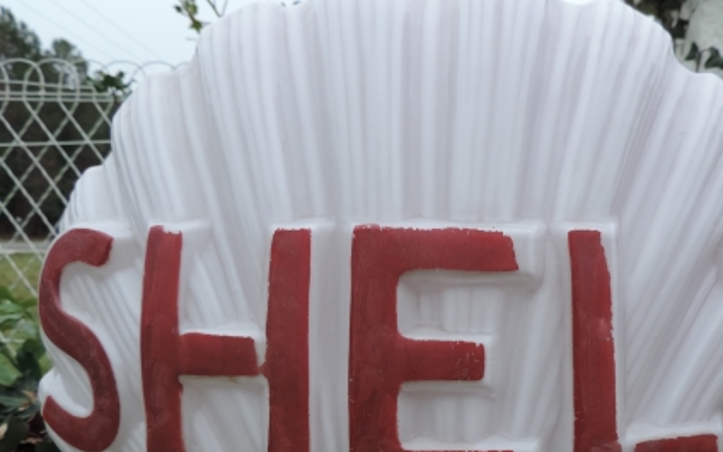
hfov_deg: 53.8
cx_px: 418
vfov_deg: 34.9
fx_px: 709
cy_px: 316
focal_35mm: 36
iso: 80
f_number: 3
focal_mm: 4.3
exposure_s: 1/200
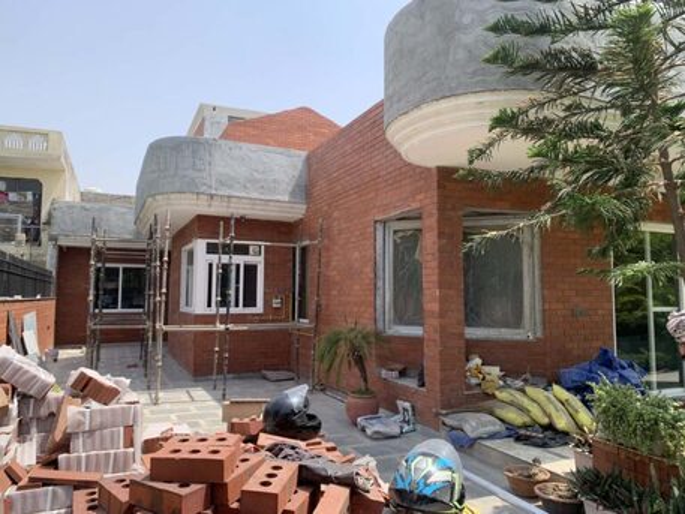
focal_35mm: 26
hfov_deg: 67.3
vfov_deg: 53.1
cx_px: 342
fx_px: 515
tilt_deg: +6.3
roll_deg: +0.6
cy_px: 257
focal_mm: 4.25
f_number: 1.8
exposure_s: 1/849
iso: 25
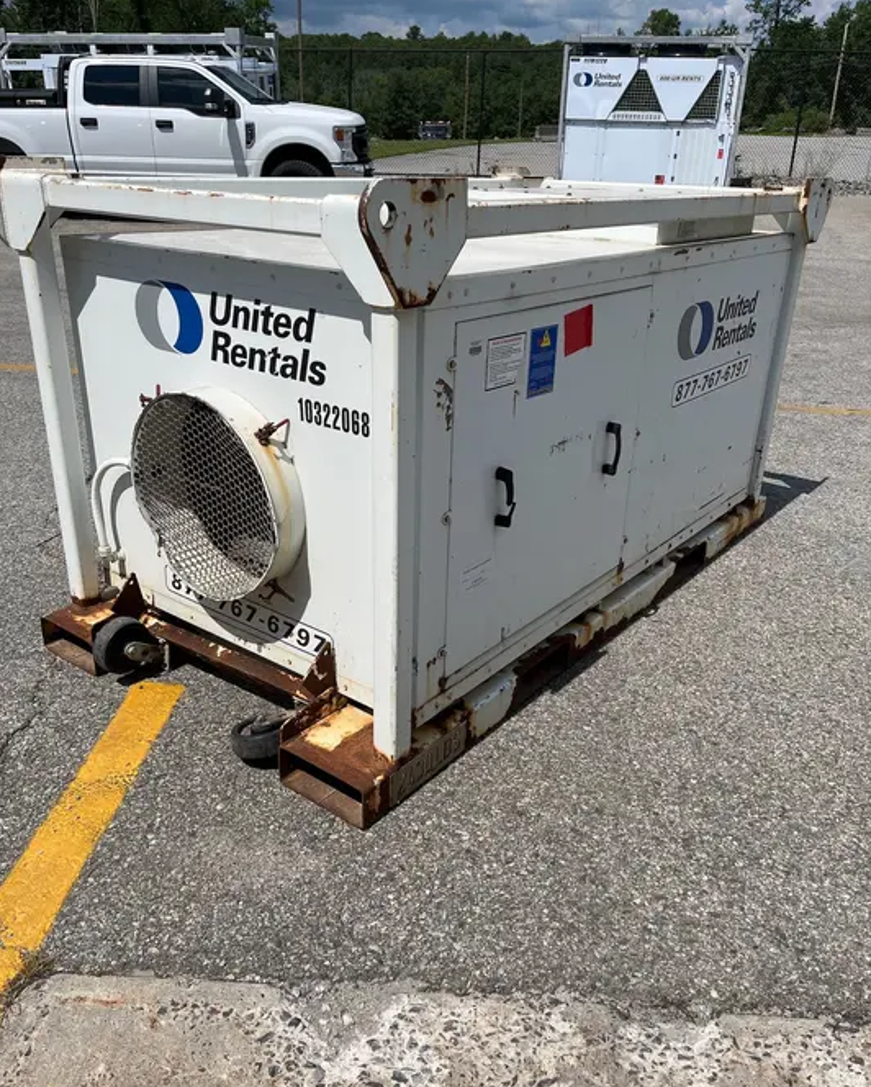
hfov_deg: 51.6
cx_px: 431
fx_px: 901
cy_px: 556
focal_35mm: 28
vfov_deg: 62.2
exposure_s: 1/6897
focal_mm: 5.1
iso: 50
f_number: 1.6
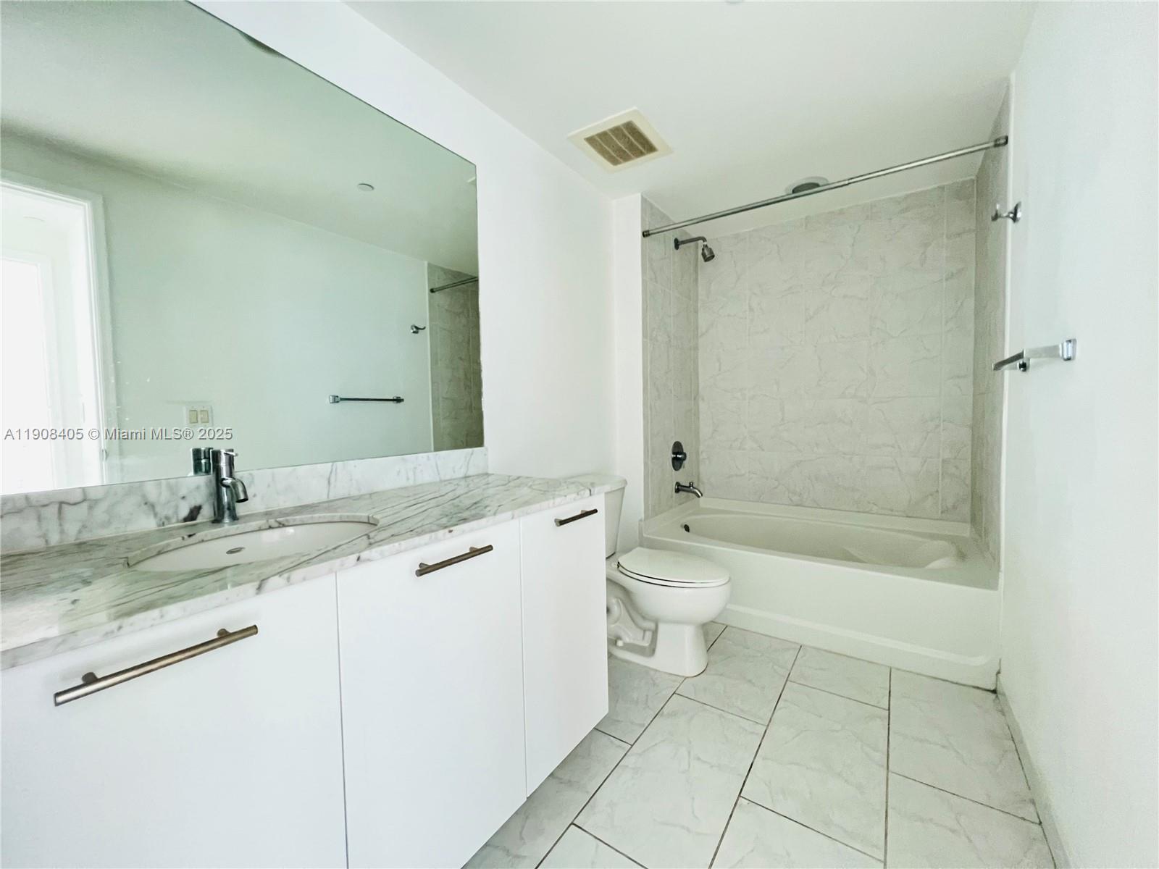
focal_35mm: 13
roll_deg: +0.9
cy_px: 434
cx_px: 580
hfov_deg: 106.2
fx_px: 435
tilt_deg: -2.1
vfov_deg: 89.9
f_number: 1.8
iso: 500
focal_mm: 1.57
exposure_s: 1/60
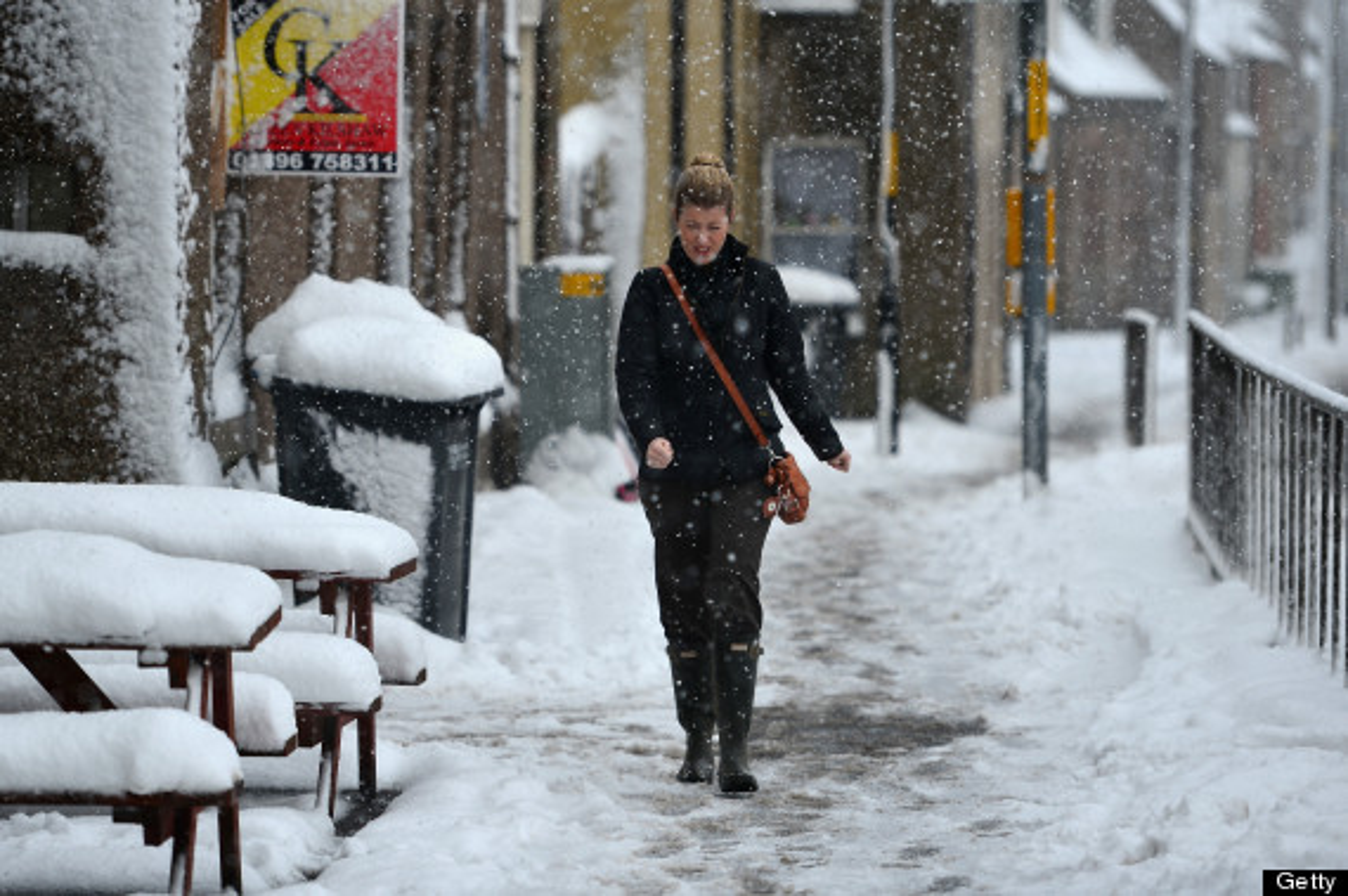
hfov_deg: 14.2
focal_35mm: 145
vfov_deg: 9.4
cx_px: 674
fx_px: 5425
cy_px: 448
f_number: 2.8
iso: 100
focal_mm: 145
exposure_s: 1/800
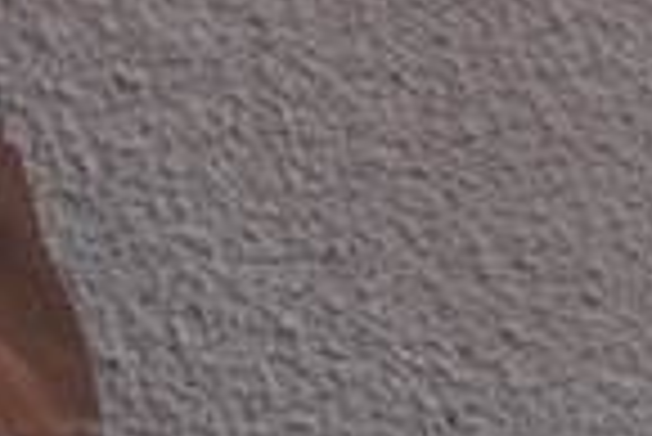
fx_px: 4659
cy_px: 1202
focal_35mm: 257
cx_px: 1655
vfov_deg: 5.1
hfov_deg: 7.4
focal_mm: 38
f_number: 4
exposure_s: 1/2500
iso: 400
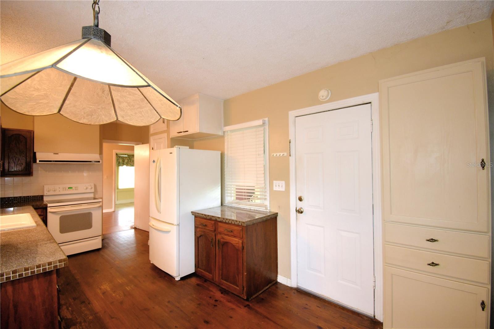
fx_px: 206
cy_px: 164
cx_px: 247
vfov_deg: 77.3
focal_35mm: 15
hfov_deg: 100.4
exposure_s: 1/30
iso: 280
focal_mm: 10
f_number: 4.5
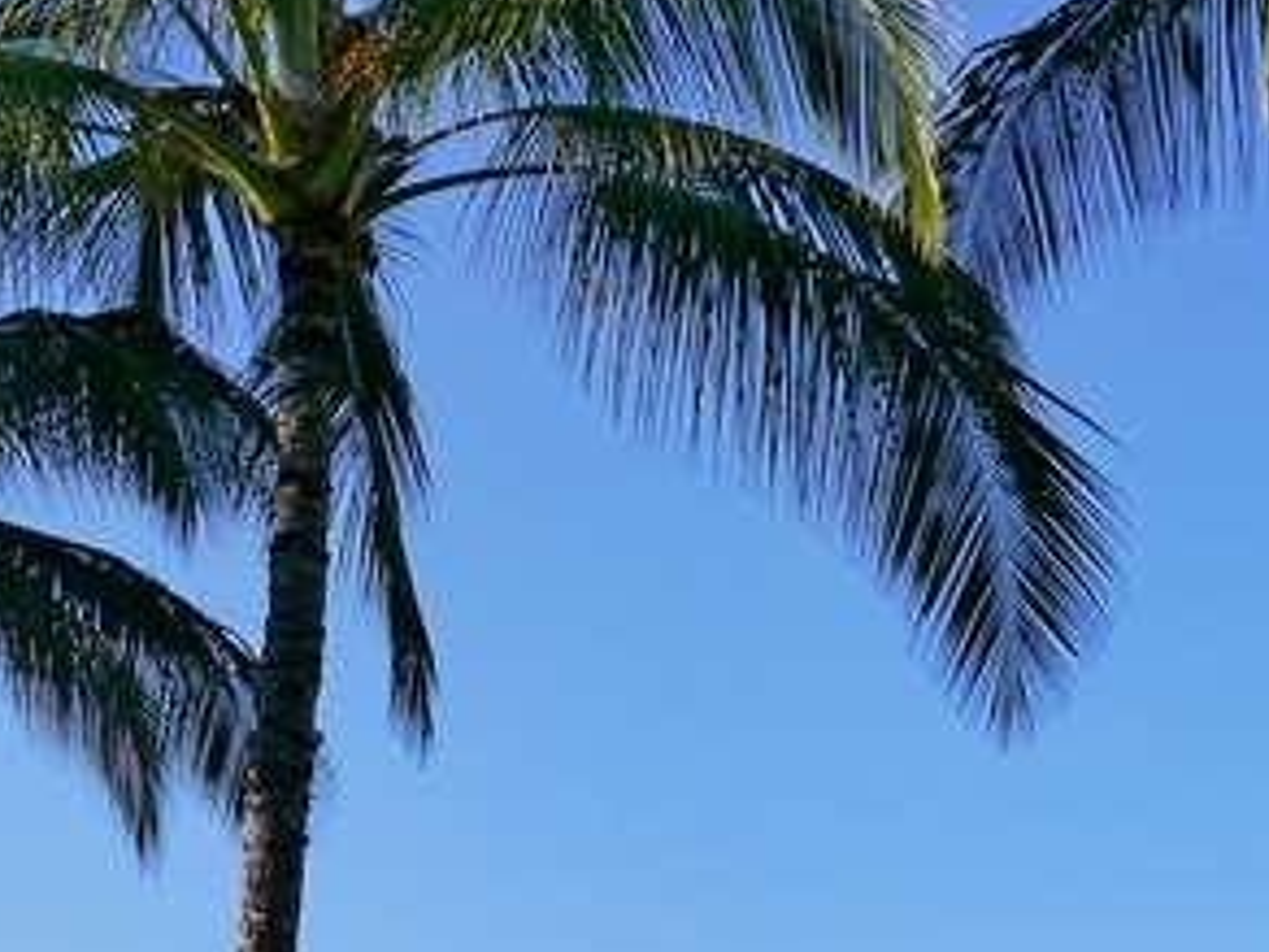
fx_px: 3593
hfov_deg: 19.2
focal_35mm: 98
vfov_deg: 14.9
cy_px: 835
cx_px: -141
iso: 160
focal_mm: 14
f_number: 8
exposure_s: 1/500
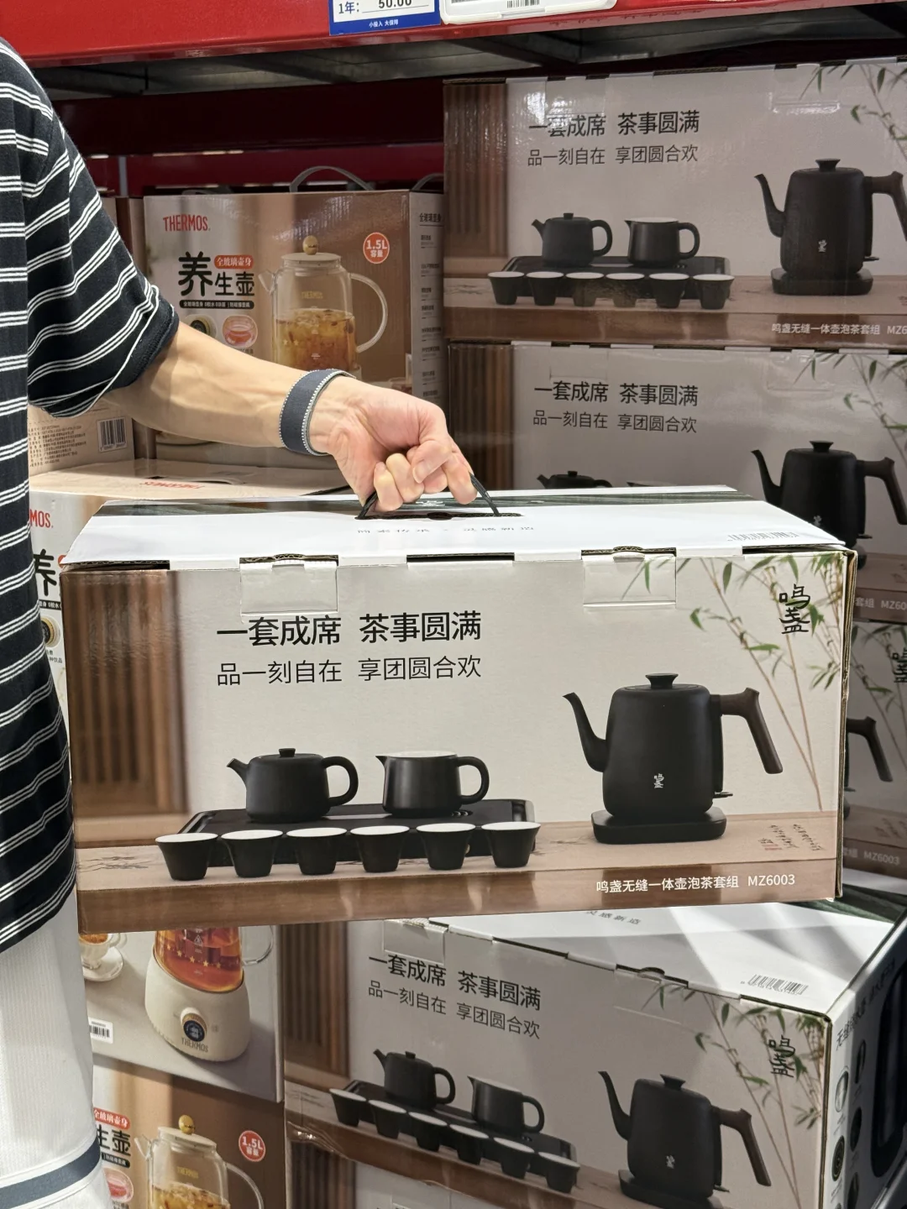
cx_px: 454
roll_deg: -0.4
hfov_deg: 30.3
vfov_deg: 39.7
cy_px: 604
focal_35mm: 48
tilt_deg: -10.5
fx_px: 1677
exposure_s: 1/50
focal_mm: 6.76
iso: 125
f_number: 1.78
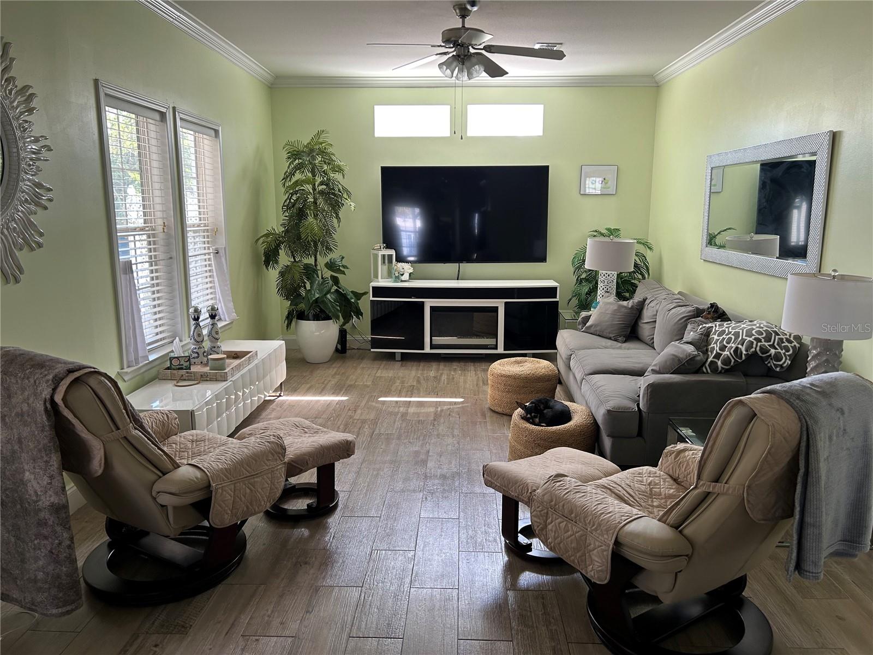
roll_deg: +0.0
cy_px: 328
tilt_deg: -11.9
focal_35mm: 26
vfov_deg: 53.1
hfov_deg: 67.3
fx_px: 656
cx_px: 436
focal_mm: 5.7
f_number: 1.5
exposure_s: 1/121
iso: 100
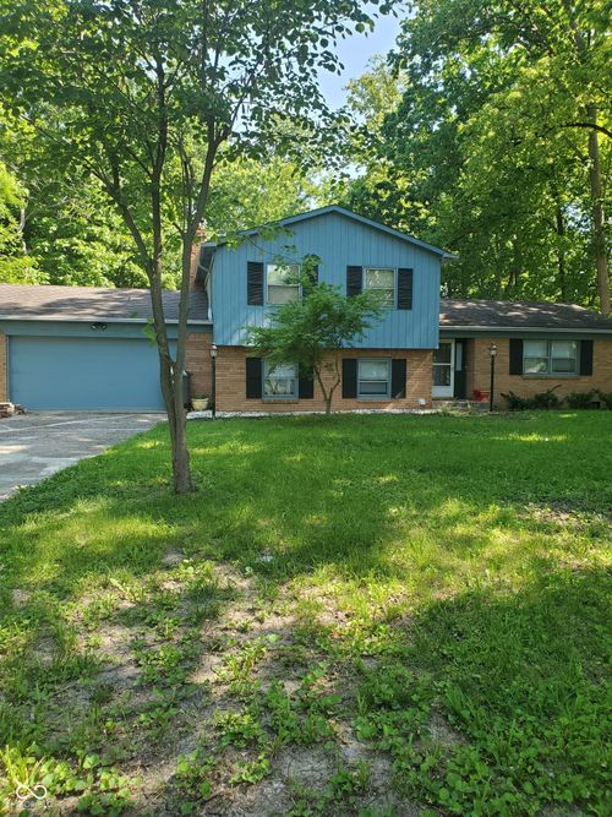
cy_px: 408
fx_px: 613
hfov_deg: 53.0
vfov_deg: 67.3
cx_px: 306
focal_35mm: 26
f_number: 2.4
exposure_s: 1/141
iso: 50
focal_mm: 4.3
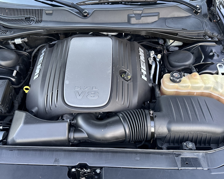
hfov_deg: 51.3
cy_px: 68
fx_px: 232
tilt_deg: -42.1
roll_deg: +0.7
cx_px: 92
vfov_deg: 41.9
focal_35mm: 35
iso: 320
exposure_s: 1/60
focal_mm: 6.86
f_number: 1.78
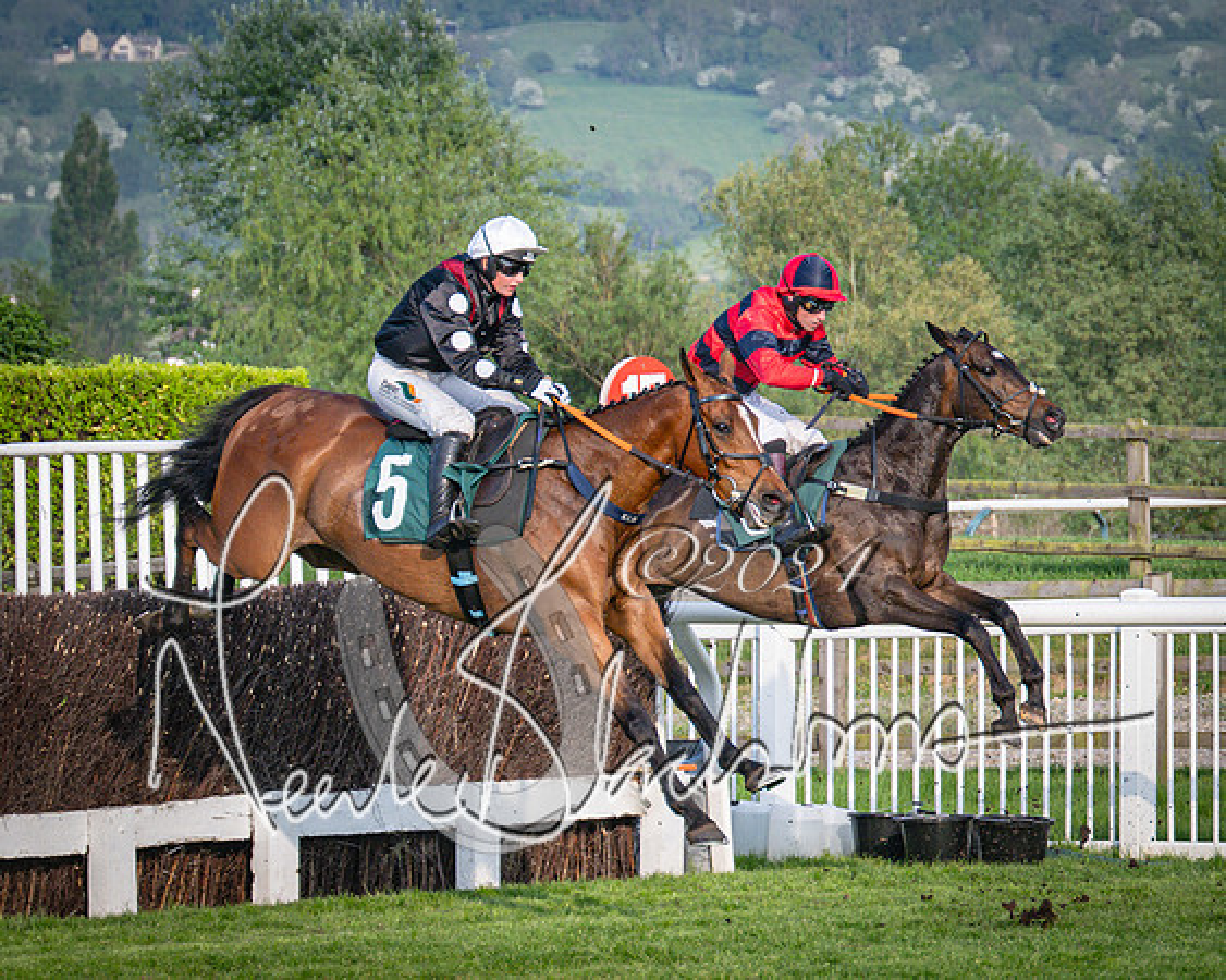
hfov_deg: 7.8
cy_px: 501
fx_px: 9014
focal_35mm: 249
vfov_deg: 6.2
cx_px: 684
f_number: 4
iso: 400
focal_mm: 98
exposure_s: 1/1600
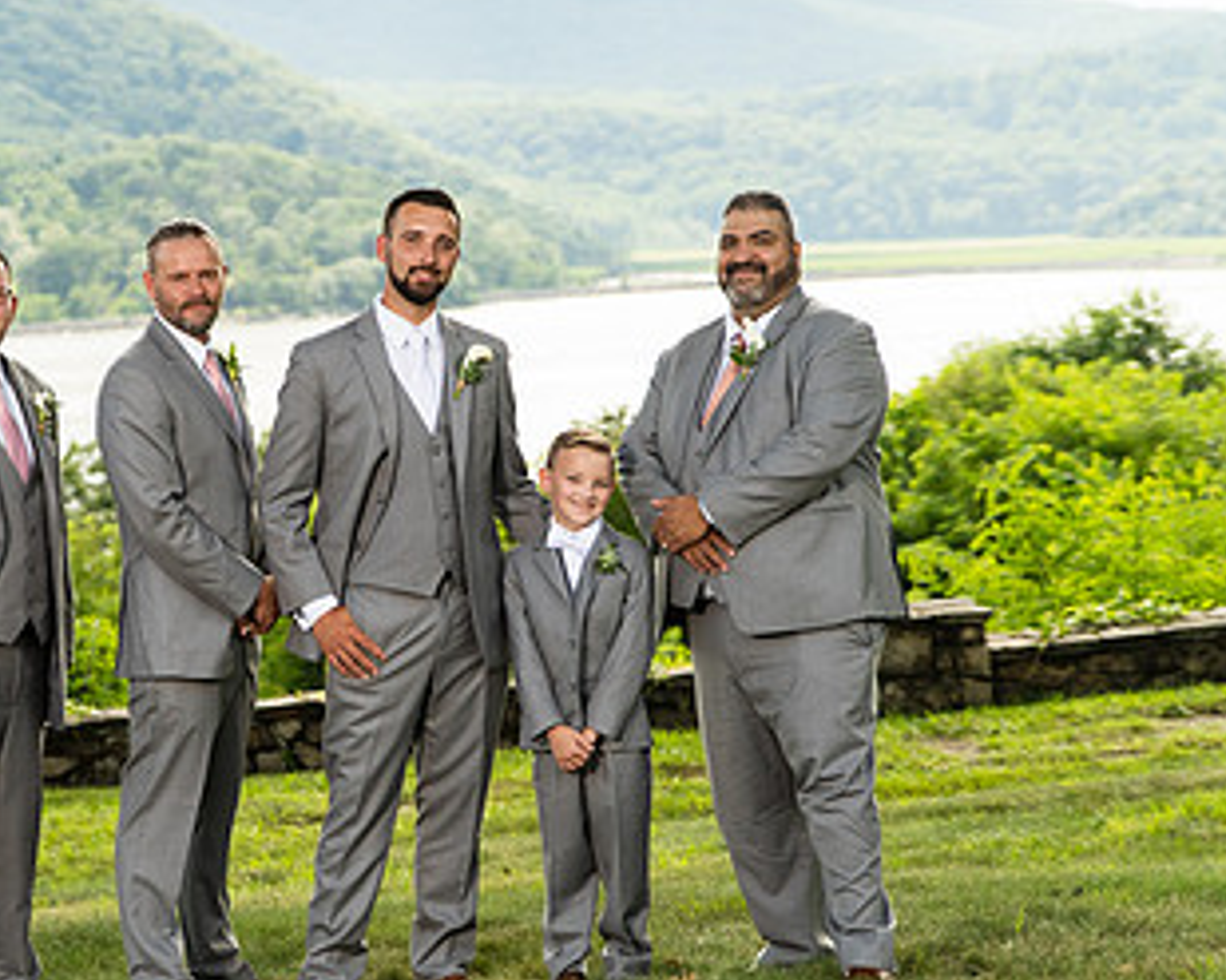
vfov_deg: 13.9
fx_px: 4026
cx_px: 417
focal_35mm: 111
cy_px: 399
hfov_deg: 17.3
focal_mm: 63
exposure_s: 1/4000
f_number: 2.8
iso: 1000
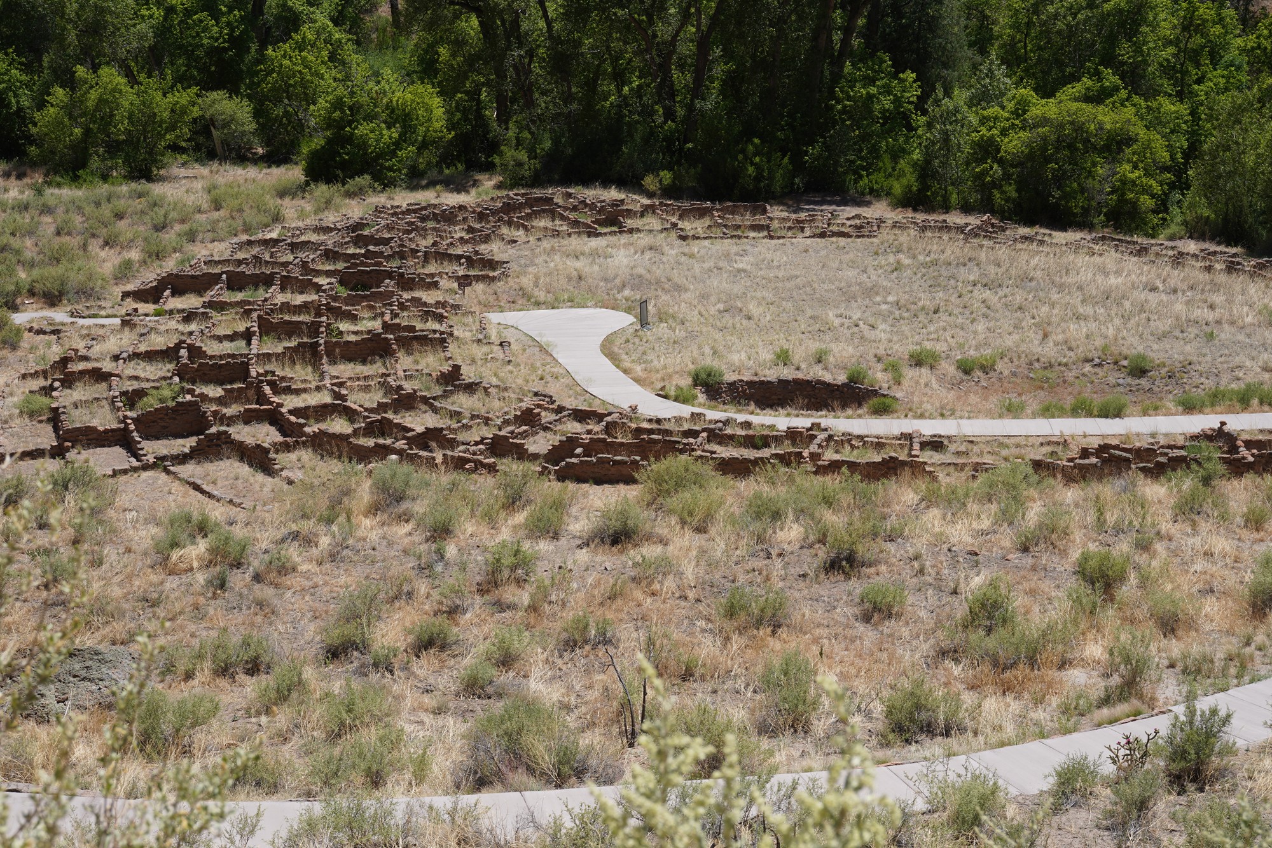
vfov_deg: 22.6
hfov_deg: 33.4
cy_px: 424
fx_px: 2120
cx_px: 636
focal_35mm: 60
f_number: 14
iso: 100
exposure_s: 1/100
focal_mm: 60
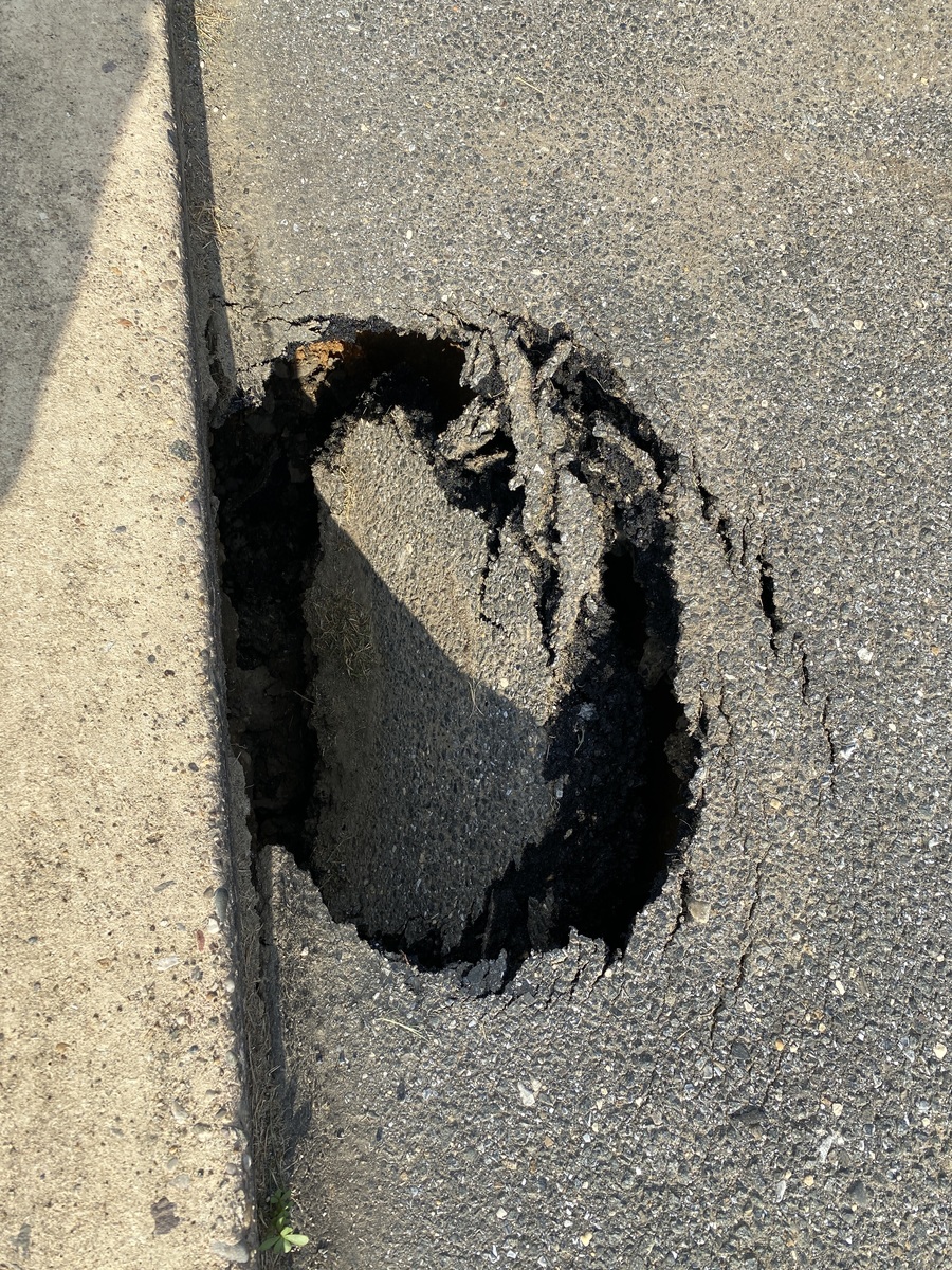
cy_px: 635
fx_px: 953
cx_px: 476
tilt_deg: -64.7
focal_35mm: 26
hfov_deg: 53.1
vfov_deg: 67.3
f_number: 1.8
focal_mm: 4.25
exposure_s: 1/1362
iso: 32
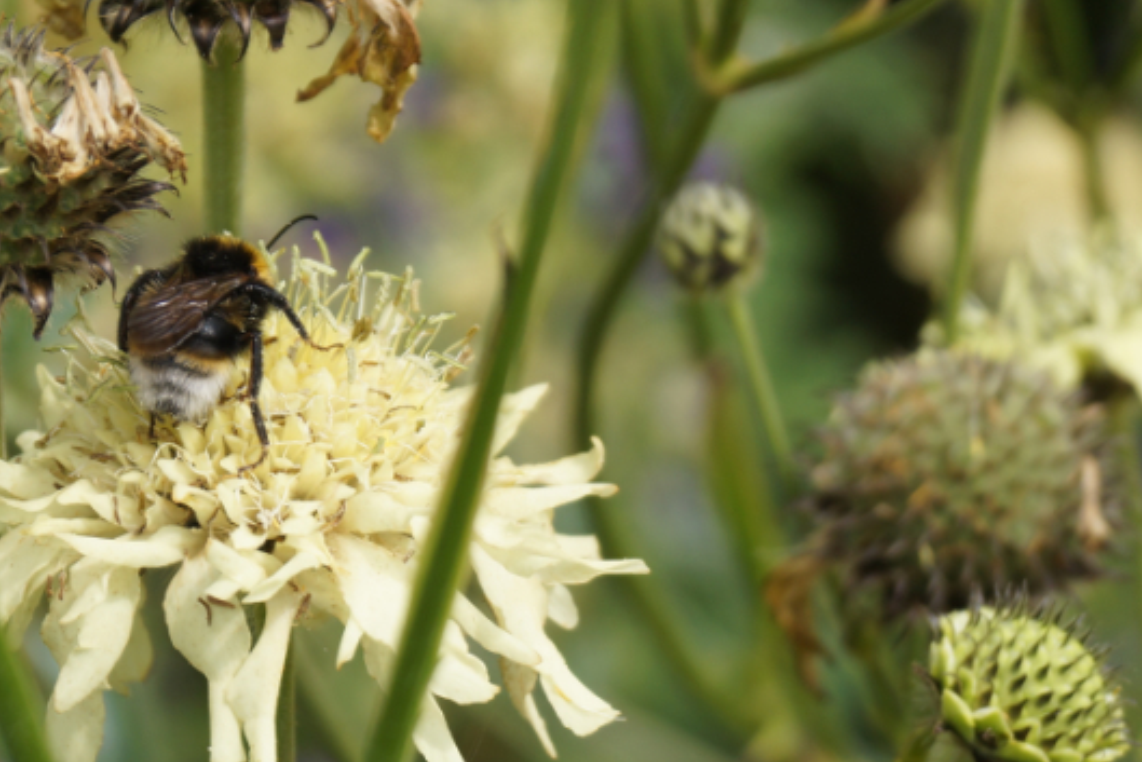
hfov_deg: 11.0
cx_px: 363
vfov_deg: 7.3
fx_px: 5938
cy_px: 507
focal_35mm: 187
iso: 100
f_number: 7.1
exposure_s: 1/250
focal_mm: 55
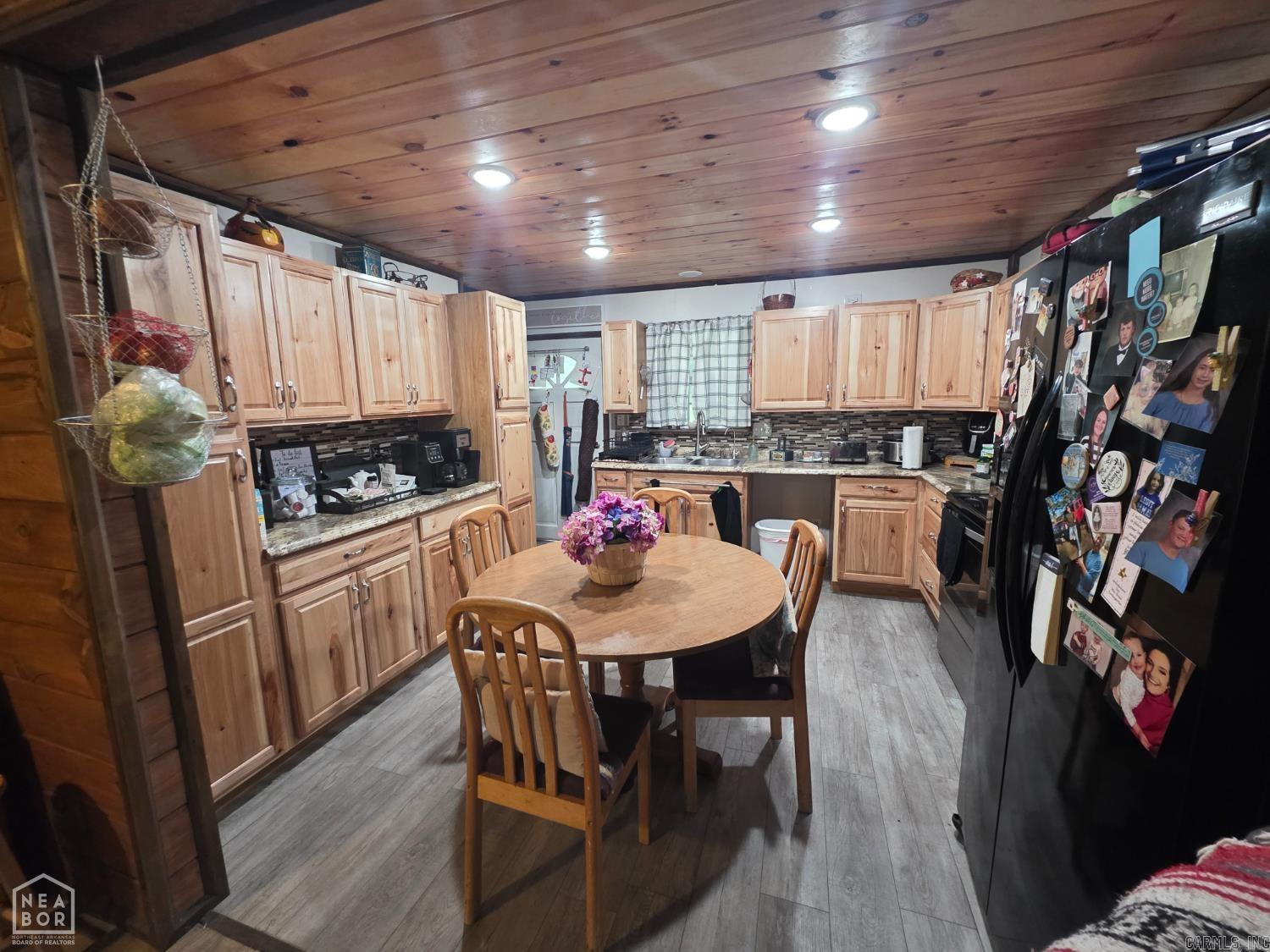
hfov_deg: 106.2
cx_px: 635
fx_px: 477
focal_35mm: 13
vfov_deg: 89.9
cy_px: 476
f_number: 1.9
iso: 500
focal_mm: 2.2
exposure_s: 1/60
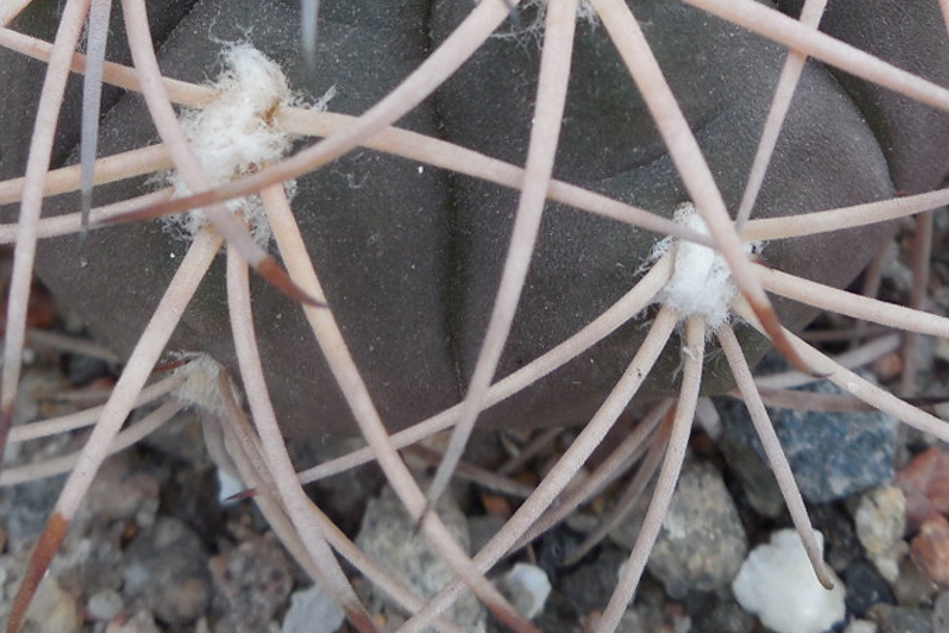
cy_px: -189
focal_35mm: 76
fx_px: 2004
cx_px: 411
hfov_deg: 26.6
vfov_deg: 16.9
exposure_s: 1/80
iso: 125
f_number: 3.6
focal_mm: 5.6
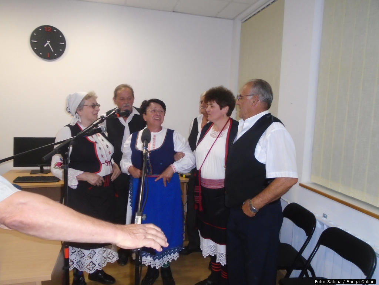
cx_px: 190
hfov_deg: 67.3
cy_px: 142
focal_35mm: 26
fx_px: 285
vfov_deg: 53.1
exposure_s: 1/30
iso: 400
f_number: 3.2
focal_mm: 4.6
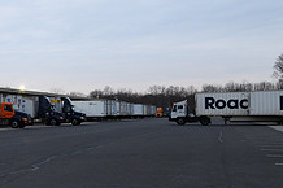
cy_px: 104
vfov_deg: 21.2
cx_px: -55
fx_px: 503
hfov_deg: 27.7
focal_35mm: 64
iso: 800
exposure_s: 1/40
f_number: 5.6
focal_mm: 24
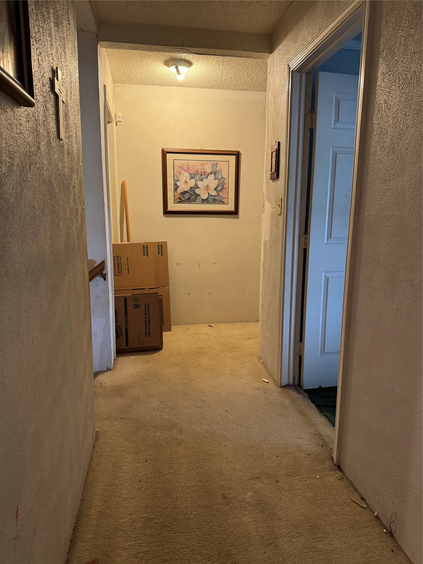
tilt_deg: -10.2
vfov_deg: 71.6
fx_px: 391
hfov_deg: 56.8
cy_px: 282
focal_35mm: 24
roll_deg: +0.6
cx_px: 212
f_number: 1.78
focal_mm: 6.76
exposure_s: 1/60
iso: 640
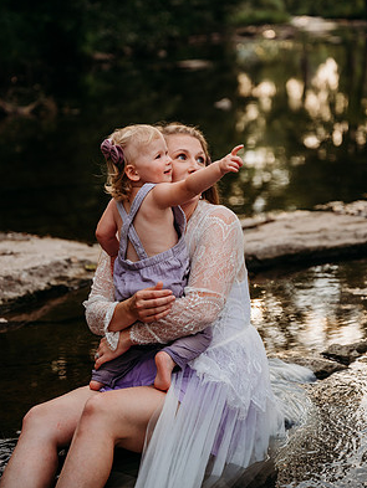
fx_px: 1088
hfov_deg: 19.1
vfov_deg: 25.3
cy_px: 212
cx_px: 184
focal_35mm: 77
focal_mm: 70
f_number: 3.2
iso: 500
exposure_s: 1/1600
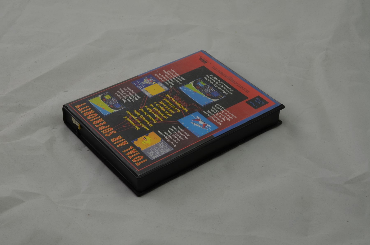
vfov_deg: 22.5
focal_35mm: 60
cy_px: 122
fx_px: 616
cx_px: 185
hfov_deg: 33.5
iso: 100
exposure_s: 1/3
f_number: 20
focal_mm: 40
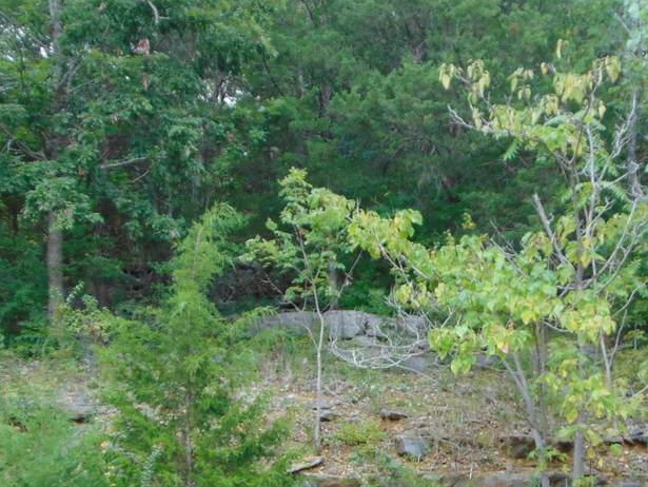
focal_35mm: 52
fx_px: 974
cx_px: 455
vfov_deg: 27.3
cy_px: 412
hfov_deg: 36.2
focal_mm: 4.5
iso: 80
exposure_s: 1/200
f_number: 3
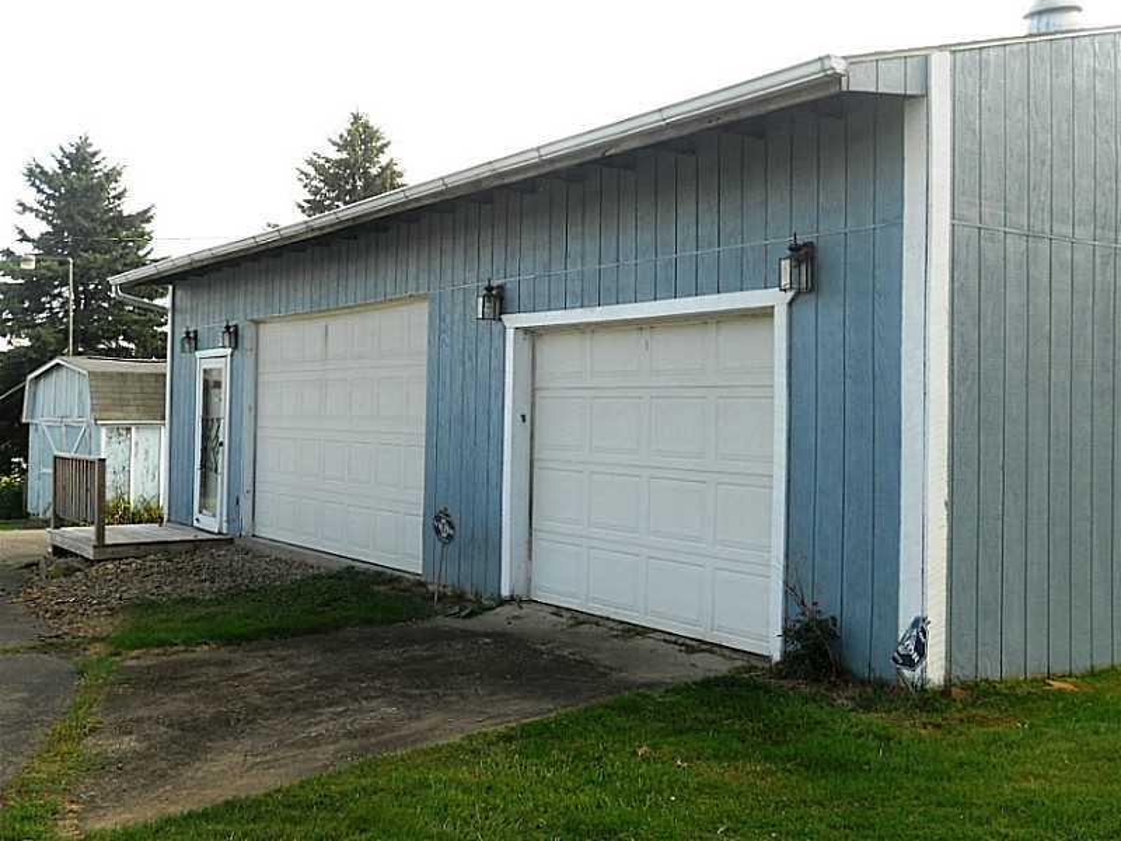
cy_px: 420
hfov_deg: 49.0
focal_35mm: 38
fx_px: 1231
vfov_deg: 37.7
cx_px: 560
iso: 80
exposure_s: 1/160
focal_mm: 6.9
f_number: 3.9
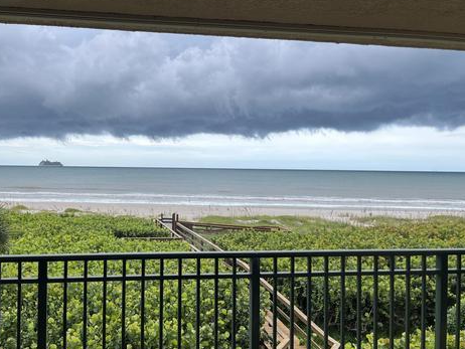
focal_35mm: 36
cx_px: 154
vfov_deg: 39.7
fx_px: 484
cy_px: 162
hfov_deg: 50.4
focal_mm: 5.1
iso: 50
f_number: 1.6
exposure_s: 1/1009
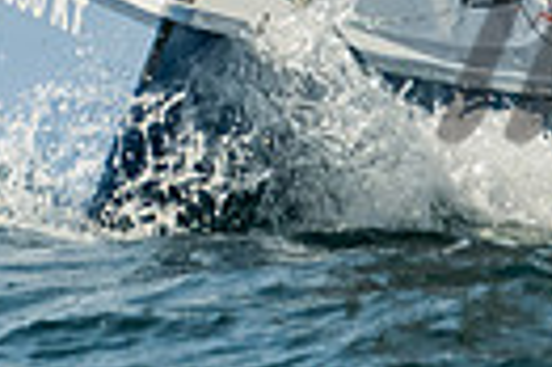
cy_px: -856
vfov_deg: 0.7
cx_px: -73
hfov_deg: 1.1
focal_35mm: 1959
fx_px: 30000
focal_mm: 200
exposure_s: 1/1250
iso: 320
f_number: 6.3
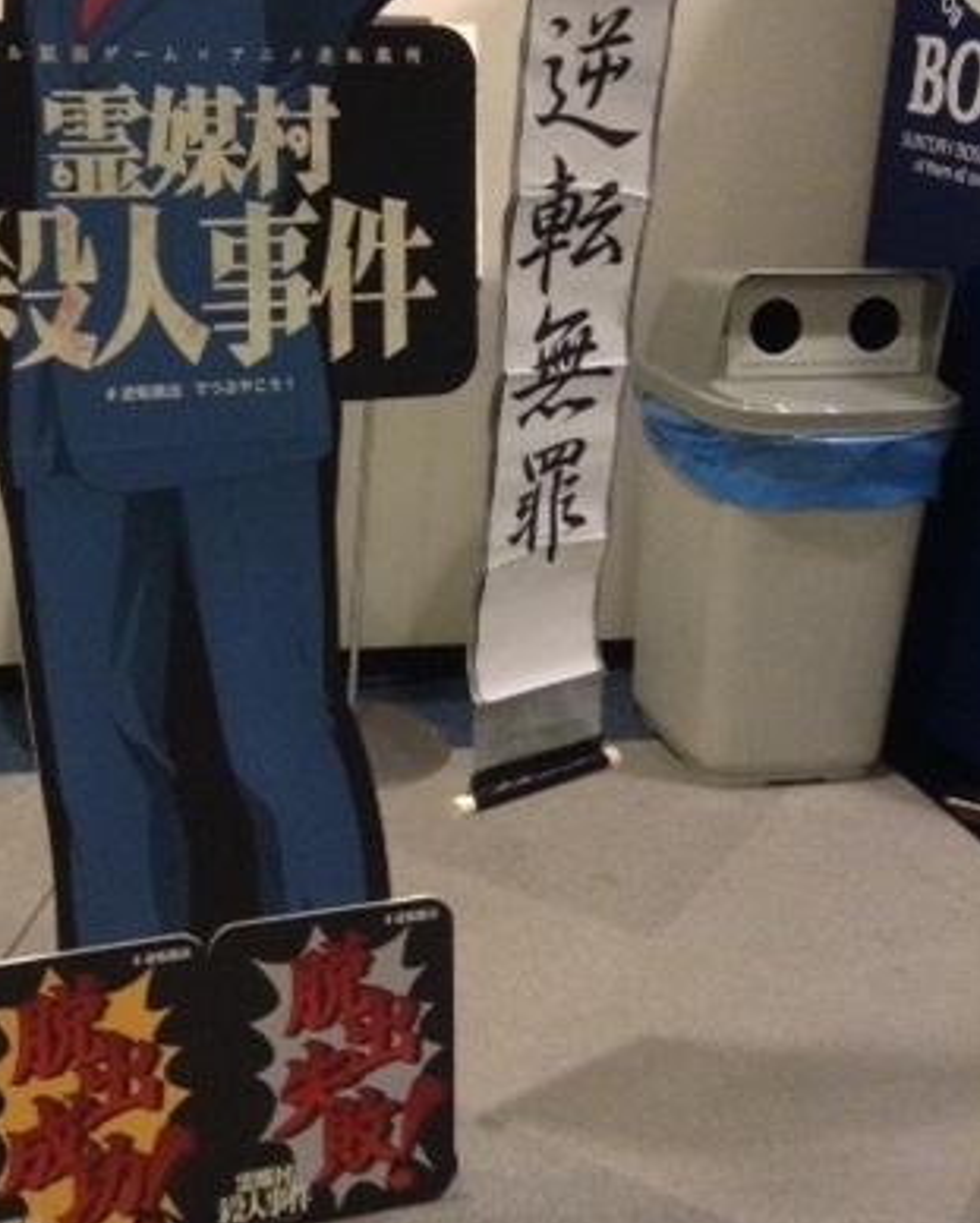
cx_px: 236
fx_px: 1919
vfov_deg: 35.0
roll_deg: -1.5
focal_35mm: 53
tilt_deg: -21.1
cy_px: 416
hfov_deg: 28.2
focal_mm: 3.3
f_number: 2.4
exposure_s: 1/24
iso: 200
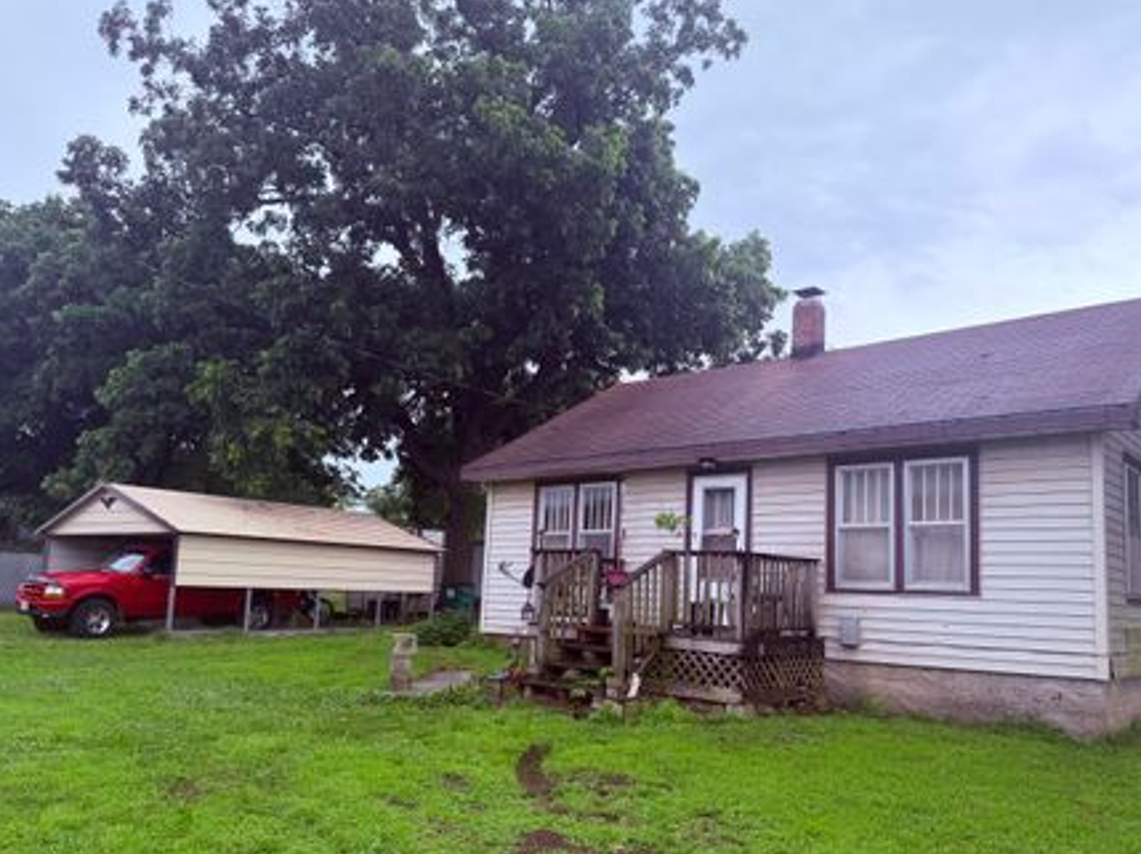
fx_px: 922
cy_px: 486
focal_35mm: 28
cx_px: 596
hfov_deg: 63.5
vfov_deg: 49.5
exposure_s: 1/445
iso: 100
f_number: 1.78
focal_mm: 6.76
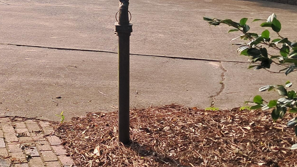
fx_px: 559
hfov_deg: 28.7
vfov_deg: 16.8
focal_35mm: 71
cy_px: 16
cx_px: 36
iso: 50
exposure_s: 1/307
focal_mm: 4
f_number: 1.8
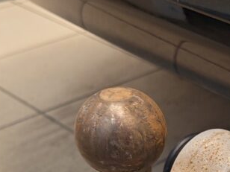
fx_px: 684
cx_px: 240
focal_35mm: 103
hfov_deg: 18.5
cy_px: 167
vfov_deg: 14.2
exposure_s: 1/50
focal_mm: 5.4
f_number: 1.6
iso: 80
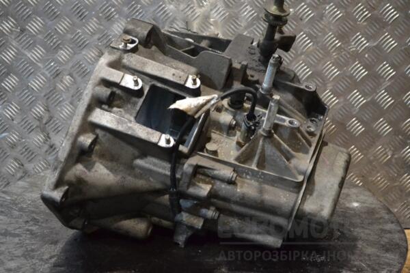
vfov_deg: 20.2
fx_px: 769
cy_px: 136
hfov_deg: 29.9
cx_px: 205
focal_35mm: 68
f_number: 5.6
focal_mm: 45
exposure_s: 1/125
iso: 3200
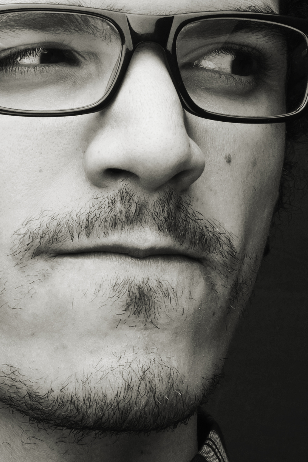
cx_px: 51
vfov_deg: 9.7
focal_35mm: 211
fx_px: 2707
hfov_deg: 6.5
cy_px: 291
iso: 100
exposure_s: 1/160
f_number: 14
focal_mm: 50
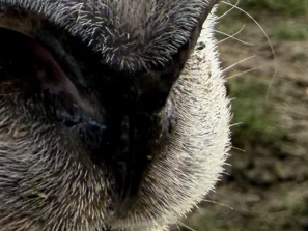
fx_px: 1006
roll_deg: +1.8
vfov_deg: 12.6
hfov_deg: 16.9
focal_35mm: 113
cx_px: -32
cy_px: -99
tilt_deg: +0.8
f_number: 2.2
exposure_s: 1/583
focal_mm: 2.22
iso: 40
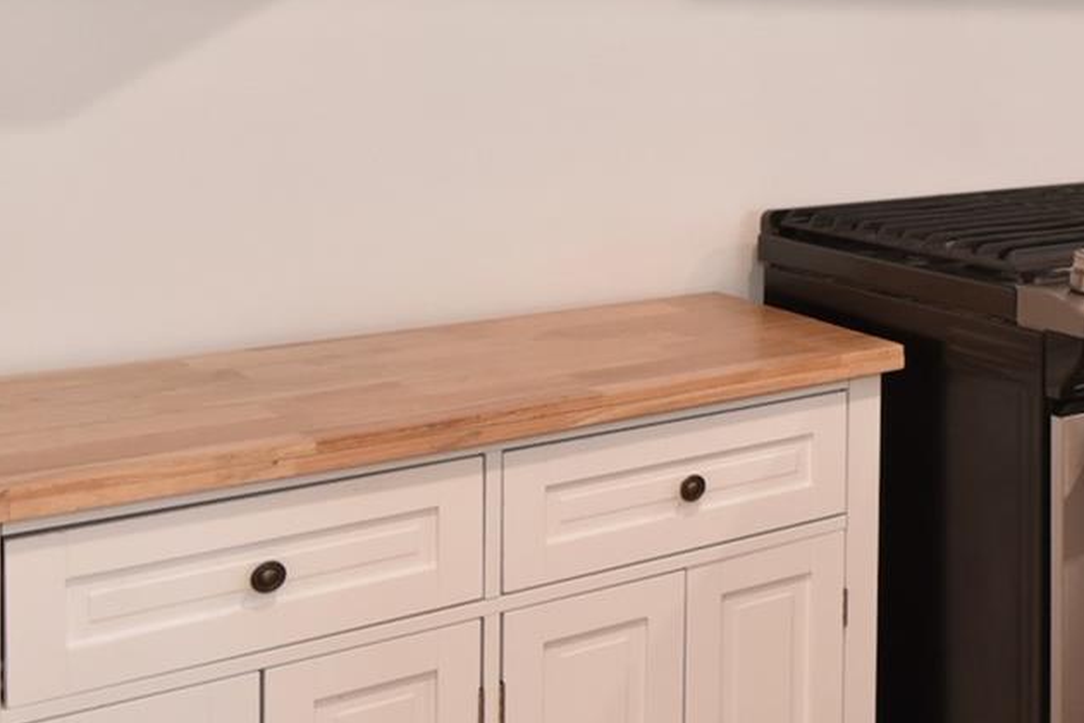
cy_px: 1
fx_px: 1615
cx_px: 1387
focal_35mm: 54
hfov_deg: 30.0
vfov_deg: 24.1
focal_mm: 11
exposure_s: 1/30
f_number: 8
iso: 640
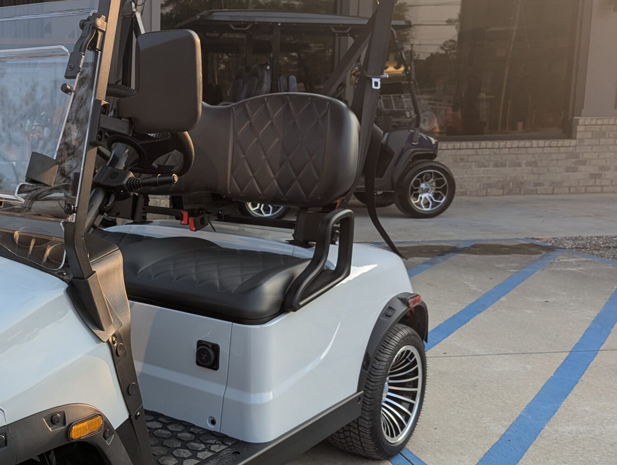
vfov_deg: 31.5
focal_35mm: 46
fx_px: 821
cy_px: 272
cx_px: 98
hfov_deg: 39.1
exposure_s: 1/622
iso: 43
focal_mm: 6.81
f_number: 1.85
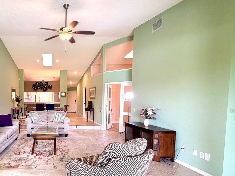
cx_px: 52
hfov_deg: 66.0
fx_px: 163
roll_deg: +0.1
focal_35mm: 24
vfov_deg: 56.1
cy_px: 110
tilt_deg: -4.0
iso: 160
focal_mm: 2.22
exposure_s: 1/60
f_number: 2.2
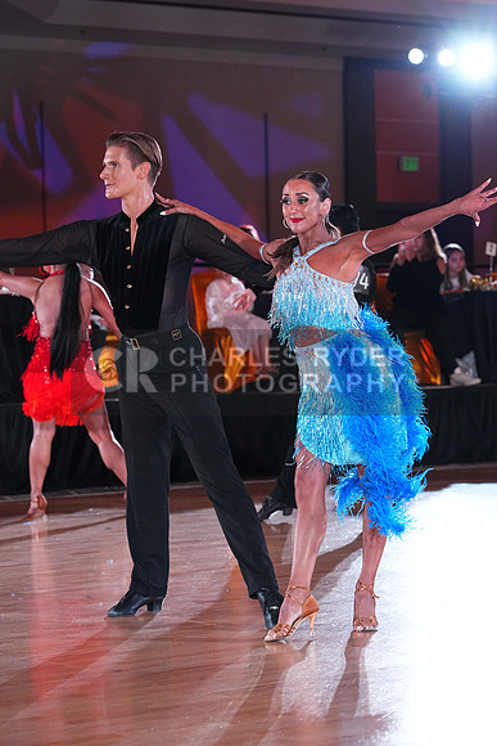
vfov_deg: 19.5
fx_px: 2173
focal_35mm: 105
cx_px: 248
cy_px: 373
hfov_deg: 13.0
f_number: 5
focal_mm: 105
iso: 5000
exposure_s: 1/400
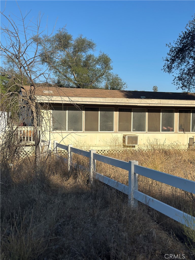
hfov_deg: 30.3
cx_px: 98
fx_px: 361
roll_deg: -1.3
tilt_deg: -1.3
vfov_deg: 39.7
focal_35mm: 48
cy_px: 130
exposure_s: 1/5882
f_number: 1.78
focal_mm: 6.86
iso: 100
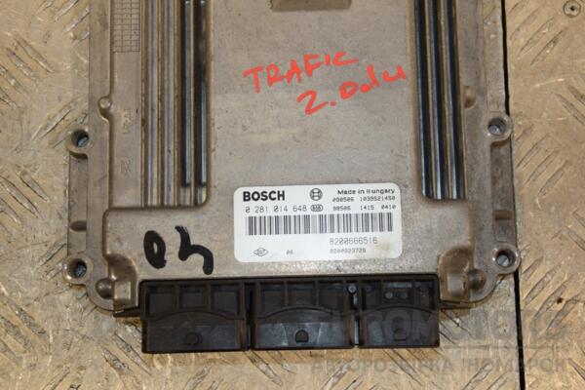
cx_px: 292
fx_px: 1024
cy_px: 195
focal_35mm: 63
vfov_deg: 21.6
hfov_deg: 31.9
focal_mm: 42
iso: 800
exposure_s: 1/200
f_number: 5.6
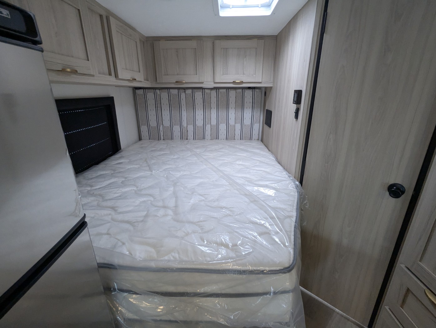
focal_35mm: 16
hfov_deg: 94.4
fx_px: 202
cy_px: 164
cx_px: 218
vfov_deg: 78.2
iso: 322
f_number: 2.2
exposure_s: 1/131
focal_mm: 2.35
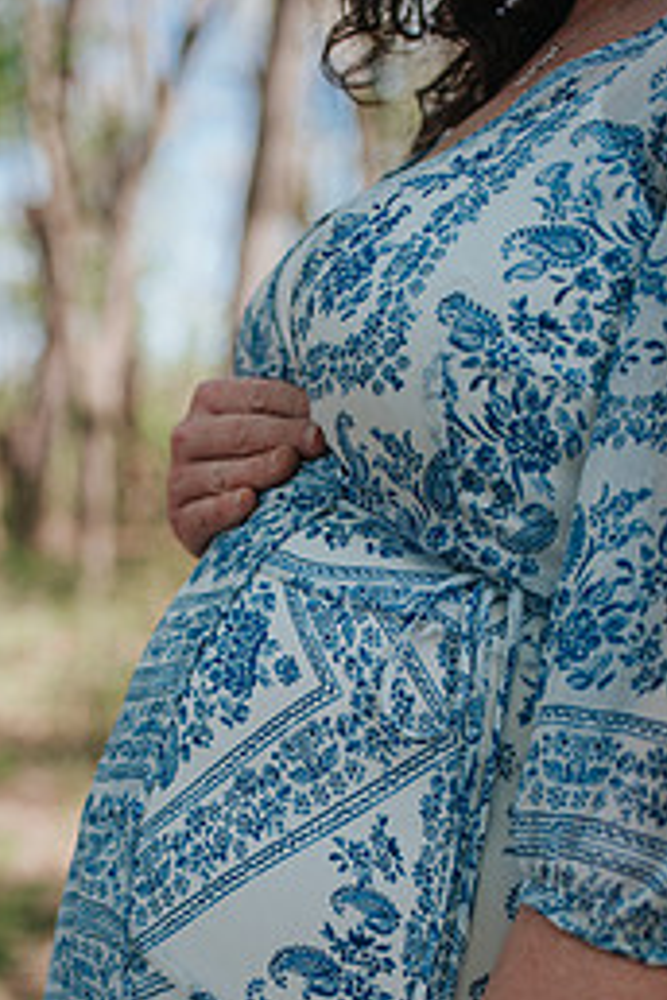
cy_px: 833
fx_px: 1695
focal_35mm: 61
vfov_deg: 31.8
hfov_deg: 22.2
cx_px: 295
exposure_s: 1/1000
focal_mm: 35
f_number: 2.5
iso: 200
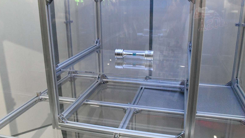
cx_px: 123
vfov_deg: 35.1
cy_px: 63
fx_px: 218
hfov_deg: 58.7
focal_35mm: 34
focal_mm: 21
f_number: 8
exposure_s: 1/125
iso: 8000
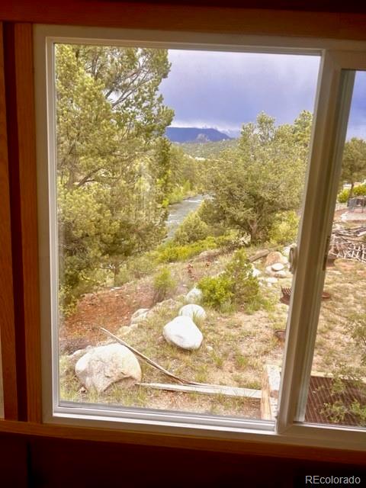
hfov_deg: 53.1
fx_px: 367
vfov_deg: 67.3
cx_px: 183
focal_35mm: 26
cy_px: 244
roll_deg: -4.3
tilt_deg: -12.1
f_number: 1.5
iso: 50
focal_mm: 5.7
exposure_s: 1/308
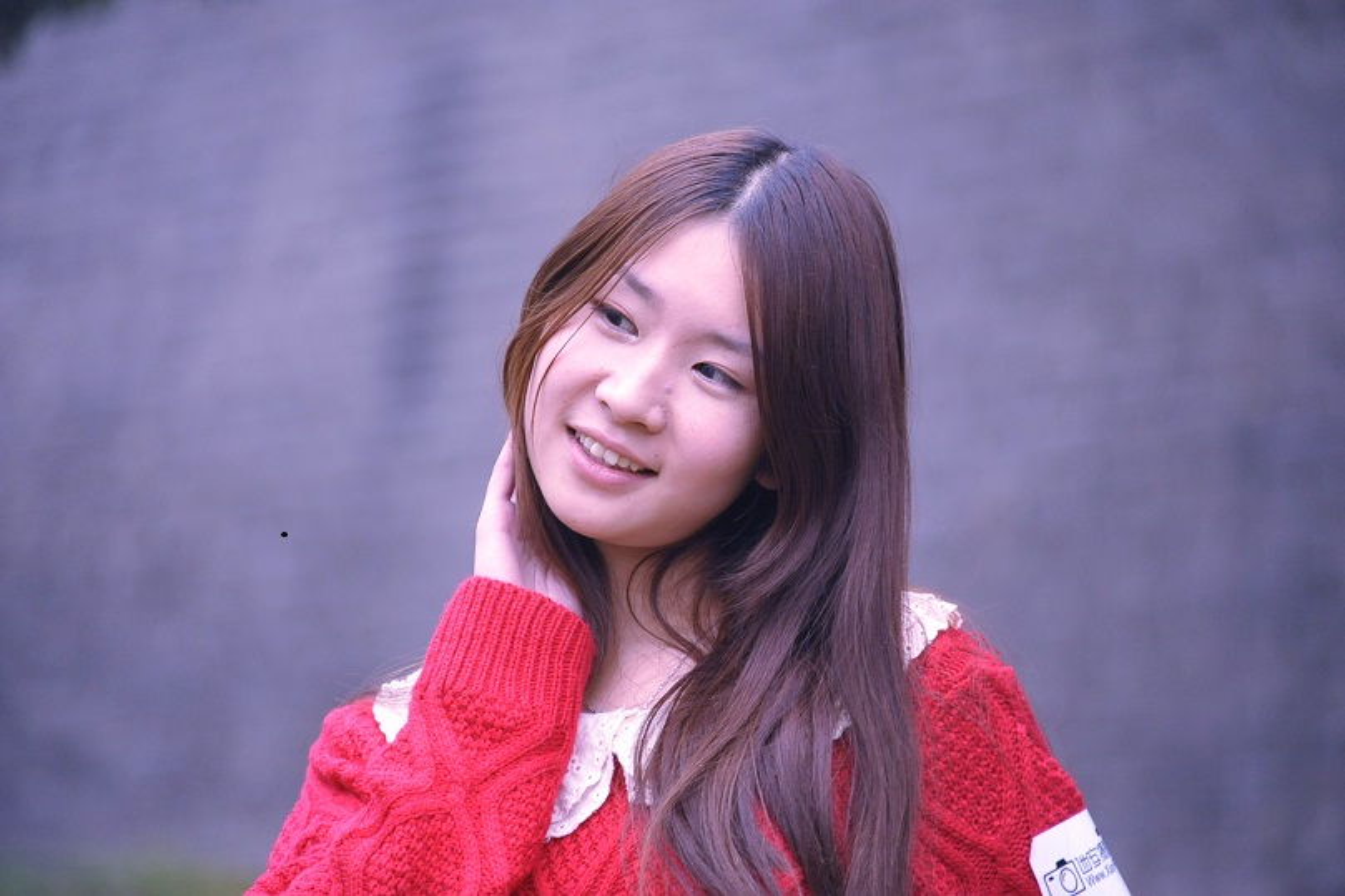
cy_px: 448
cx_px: 672
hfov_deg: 6.9
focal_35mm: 300
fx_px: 11205
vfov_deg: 4.6
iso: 2500
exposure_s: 1/125
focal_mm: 300
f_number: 5.6
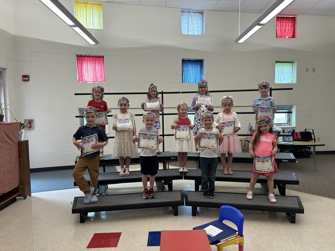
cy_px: 126
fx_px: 252
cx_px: 168
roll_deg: +0.2
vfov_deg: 53.1
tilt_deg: -3.0
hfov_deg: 67.3
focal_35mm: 26
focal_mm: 5.7
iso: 64
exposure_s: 1/120
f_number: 1.5
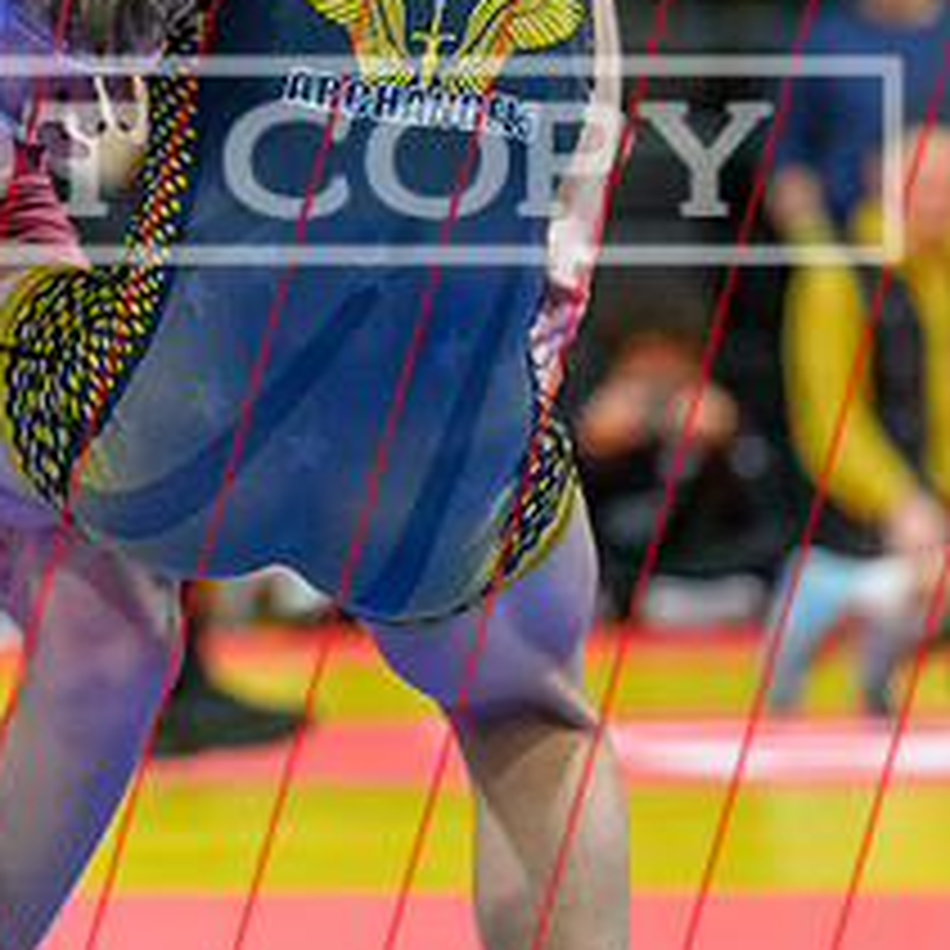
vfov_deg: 4.8
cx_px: -126
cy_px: 55
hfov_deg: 4.8
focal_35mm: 367
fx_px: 11395
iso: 11400
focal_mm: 125
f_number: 2.8
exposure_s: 1/800
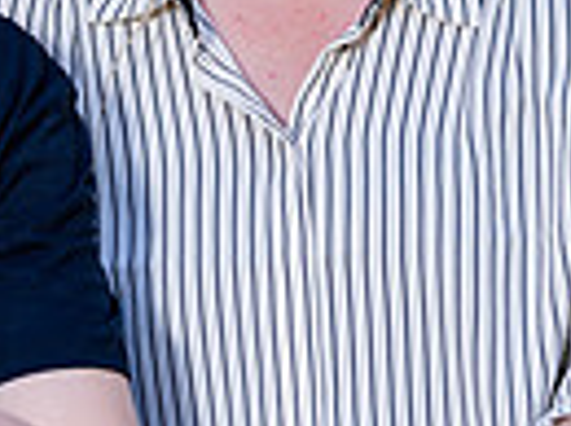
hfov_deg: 3.0
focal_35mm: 663
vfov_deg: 2.2
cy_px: -20
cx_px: 40
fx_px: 10916
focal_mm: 154
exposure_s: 1/200
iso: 100
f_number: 2.8
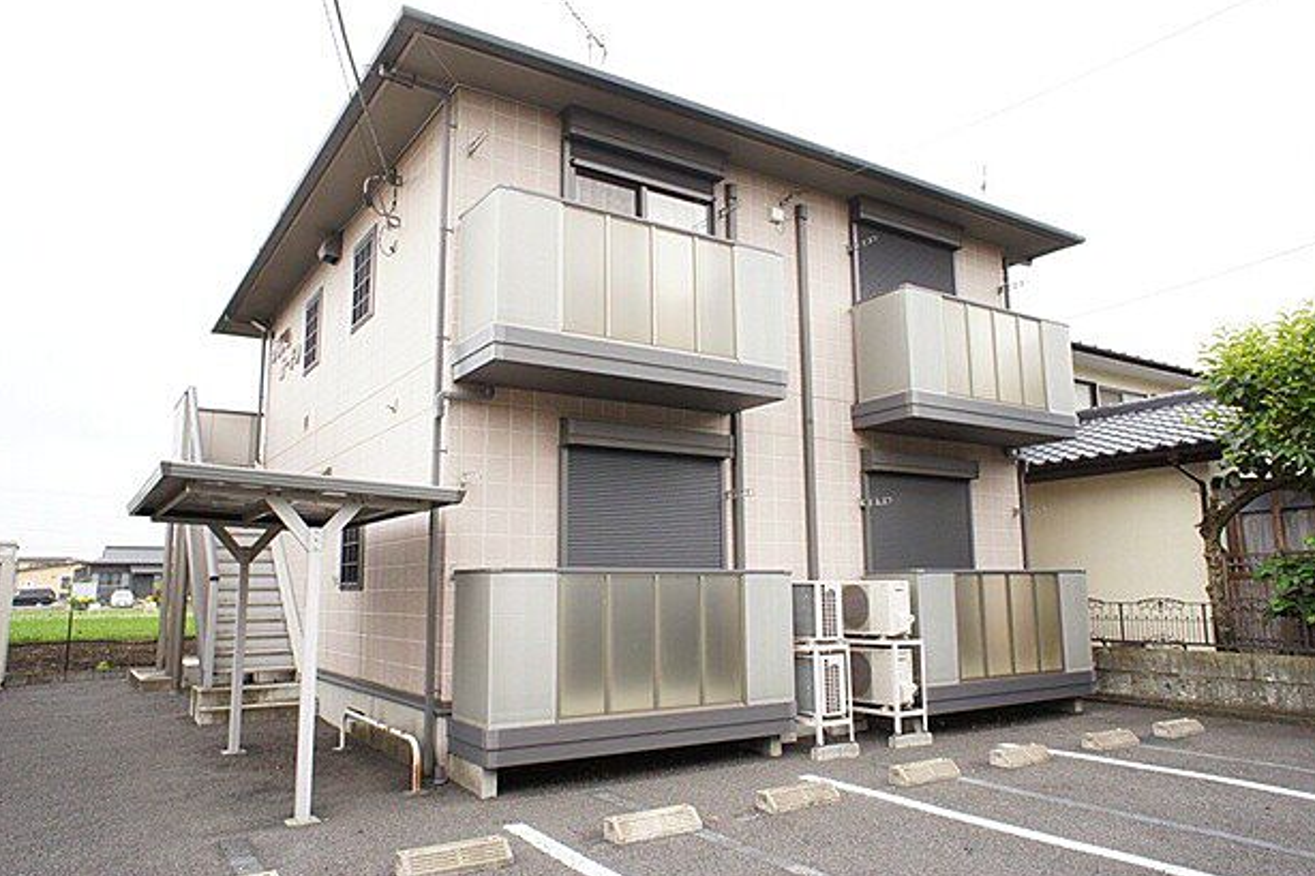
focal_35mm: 25
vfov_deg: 51.3
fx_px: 913
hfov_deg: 71.5
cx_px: 662
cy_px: 445
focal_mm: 16
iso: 400
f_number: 6.3
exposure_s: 1/160
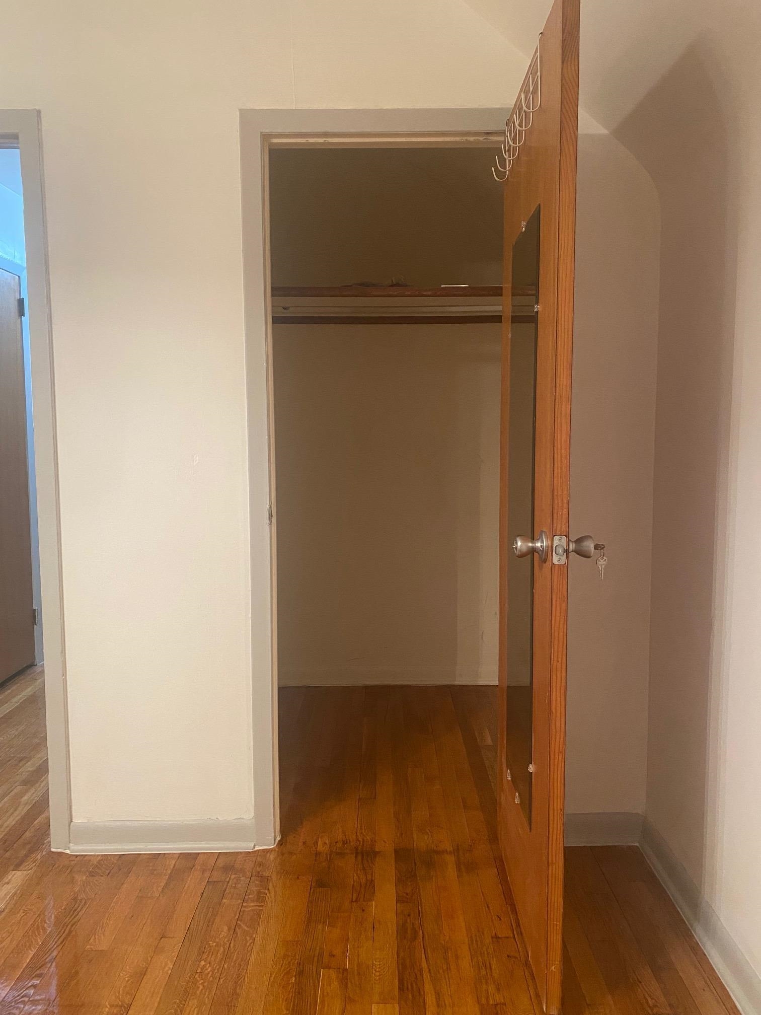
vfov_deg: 67.3
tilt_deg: -4.4
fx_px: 762
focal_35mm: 26
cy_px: 508
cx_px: 380
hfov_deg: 53.1
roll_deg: +1.0
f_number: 1.8
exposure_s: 1/60
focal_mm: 4.25
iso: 320
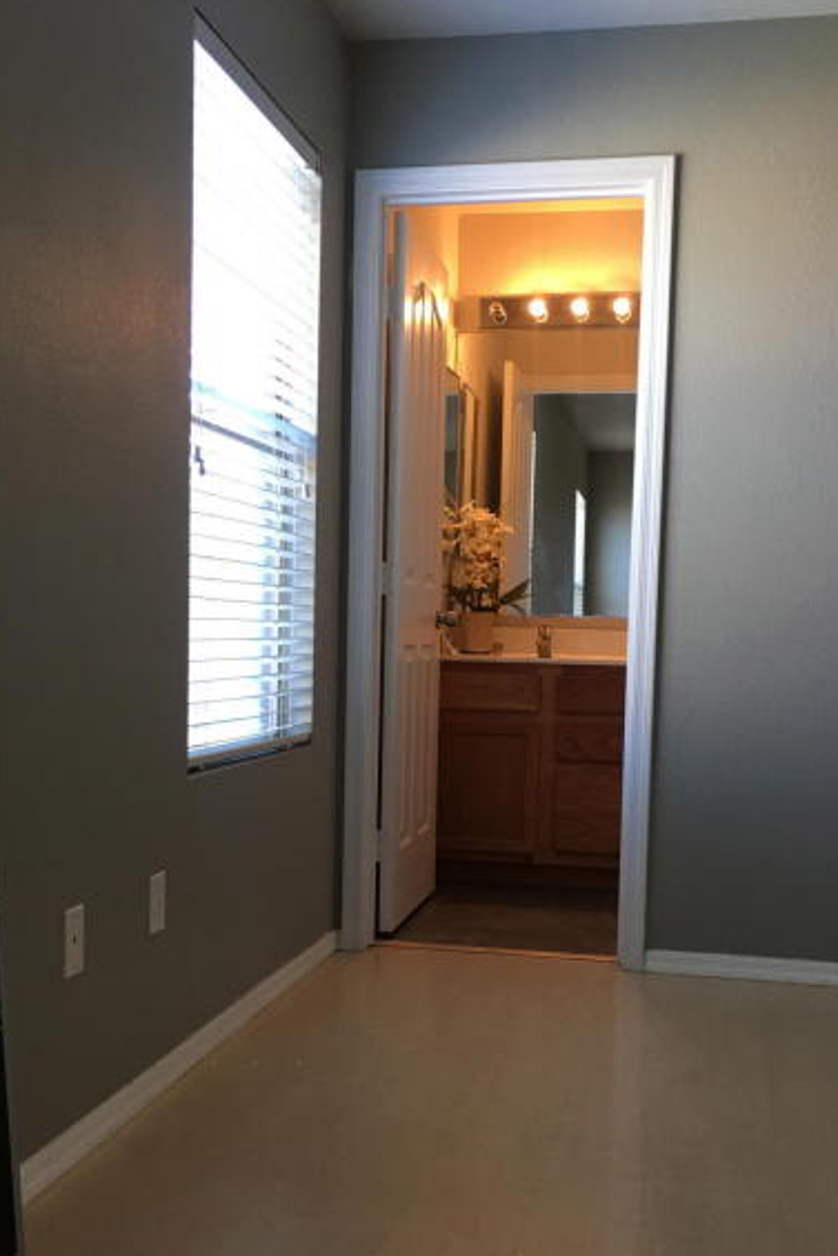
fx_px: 1431
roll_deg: -1.4
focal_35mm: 41
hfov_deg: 32.6
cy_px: 716
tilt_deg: -2.0
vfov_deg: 47.3
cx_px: 400
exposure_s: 1/15
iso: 25
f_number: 2.2
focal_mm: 4.15
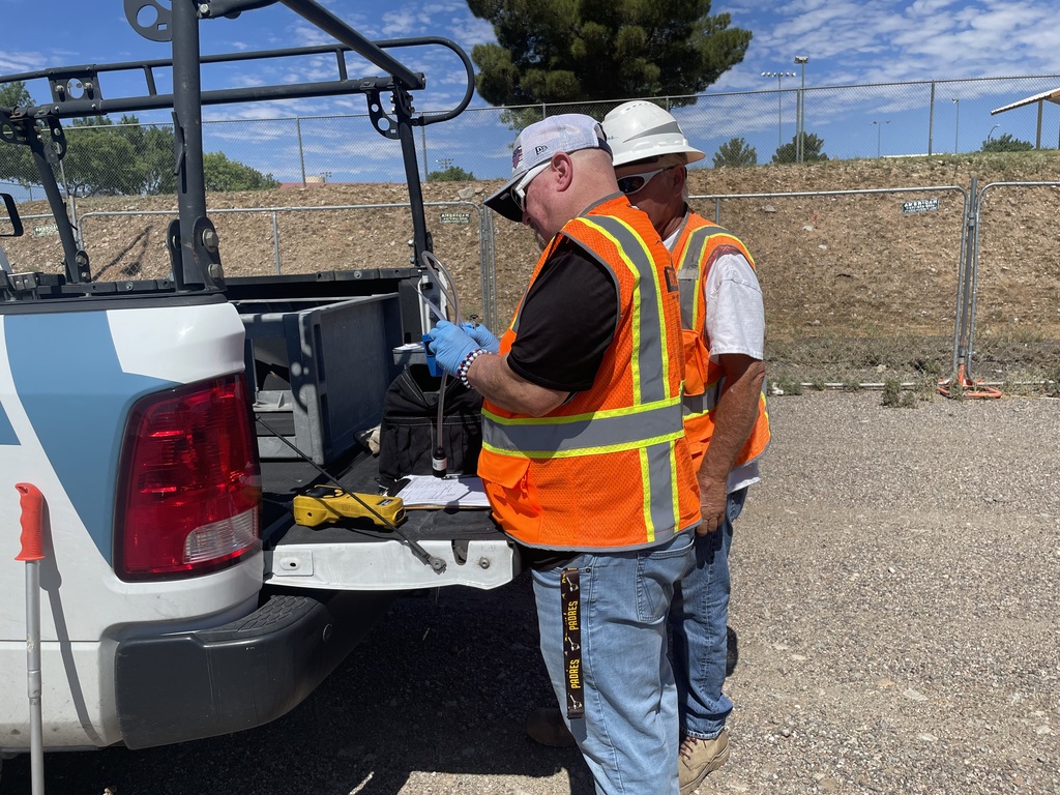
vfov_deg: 53.1
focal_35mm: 26
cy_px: 398
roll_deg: +2.5
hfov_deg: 67.3
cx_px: 530
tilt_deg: -9.9
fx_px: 796
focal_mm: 4.2
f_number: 1.6
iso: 32
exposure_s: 1/5556
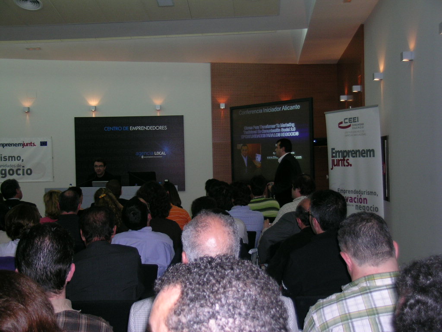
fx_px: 536
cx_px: 221
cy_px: 166
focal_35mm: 42
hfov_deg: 44.8
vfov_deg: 34.3
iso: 70
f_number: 3.2
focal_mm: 8.7
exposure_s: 1/60.1
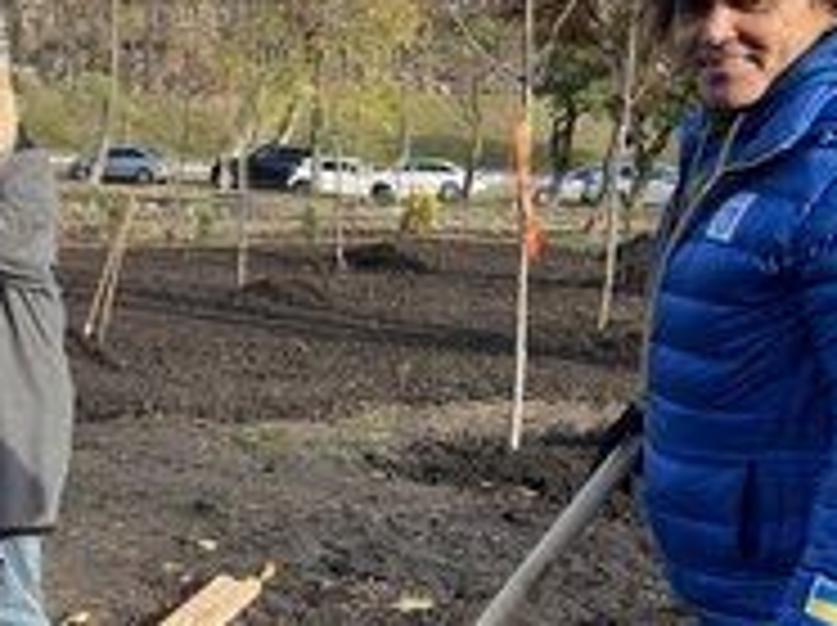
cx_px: 130
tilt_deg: -10.3
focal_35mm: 56
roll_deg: -0.5
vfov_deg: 26.0
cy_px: 369
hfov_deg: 33.1
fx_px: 1352
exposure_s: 1/761
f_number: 1.6
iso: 50
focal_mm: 5.1
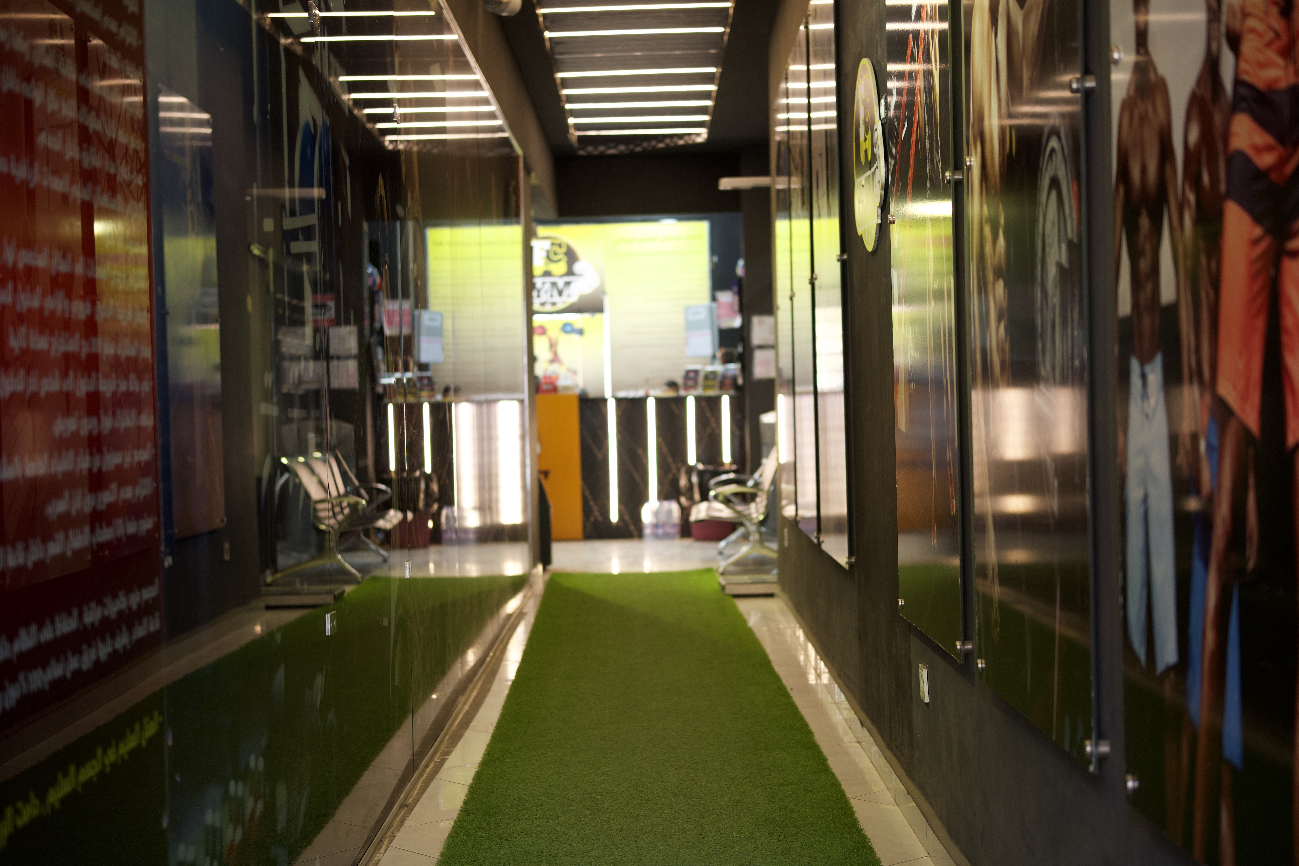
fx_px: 1894
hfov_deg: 37.9
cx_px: 650
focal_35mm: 52
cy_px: 433
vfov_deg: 25.8
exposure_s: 1/100
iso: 250
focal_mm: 35
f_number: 1.7
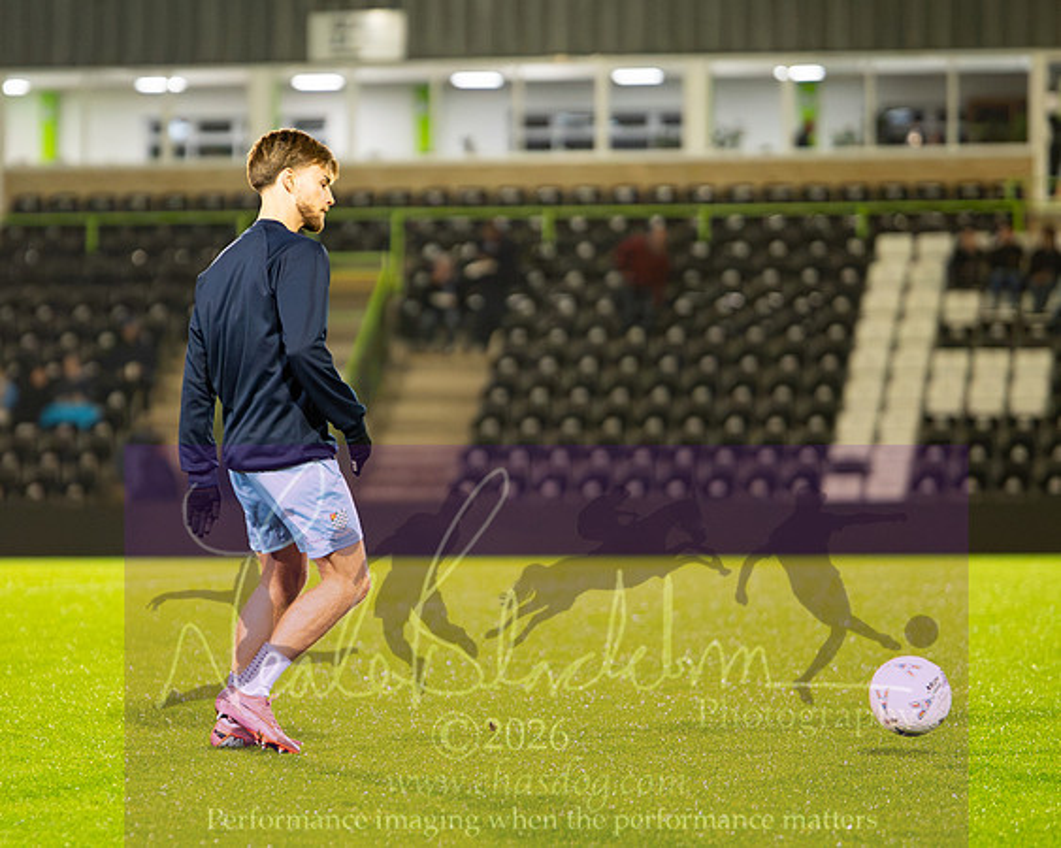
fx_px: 6301
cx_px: 308
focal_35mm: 201
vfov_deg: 7.7
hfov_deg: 9.6
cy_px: 376
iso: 2800
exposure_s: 1/1600
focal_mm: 85
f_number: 1.4
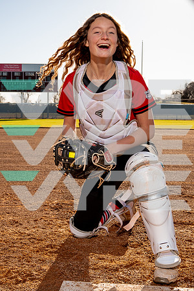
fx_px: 425
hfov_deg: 25.7
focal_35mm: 53
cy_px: 136
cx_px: 74
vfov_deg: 37.8
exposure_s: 1/250
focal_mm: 28
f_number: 5.6
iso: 100
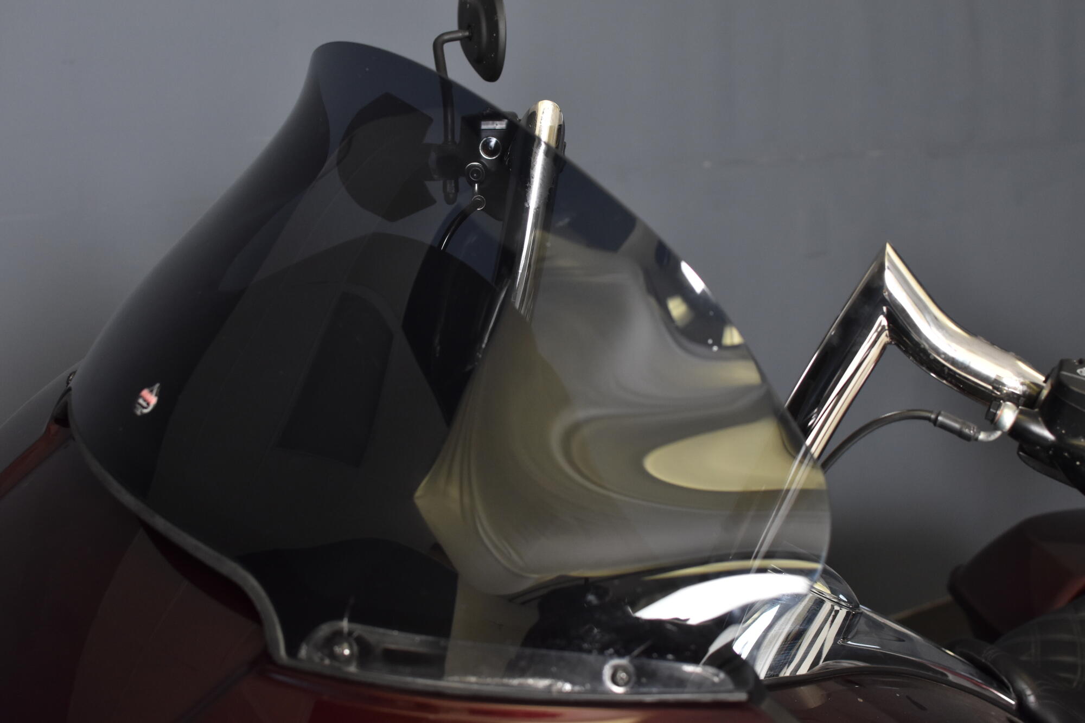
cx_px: 542
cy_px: 362
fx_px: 1582
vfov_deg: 25.7
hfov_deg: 37.9
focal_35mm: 52
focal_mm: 35
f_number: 4.5
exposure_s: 1/160
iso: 800
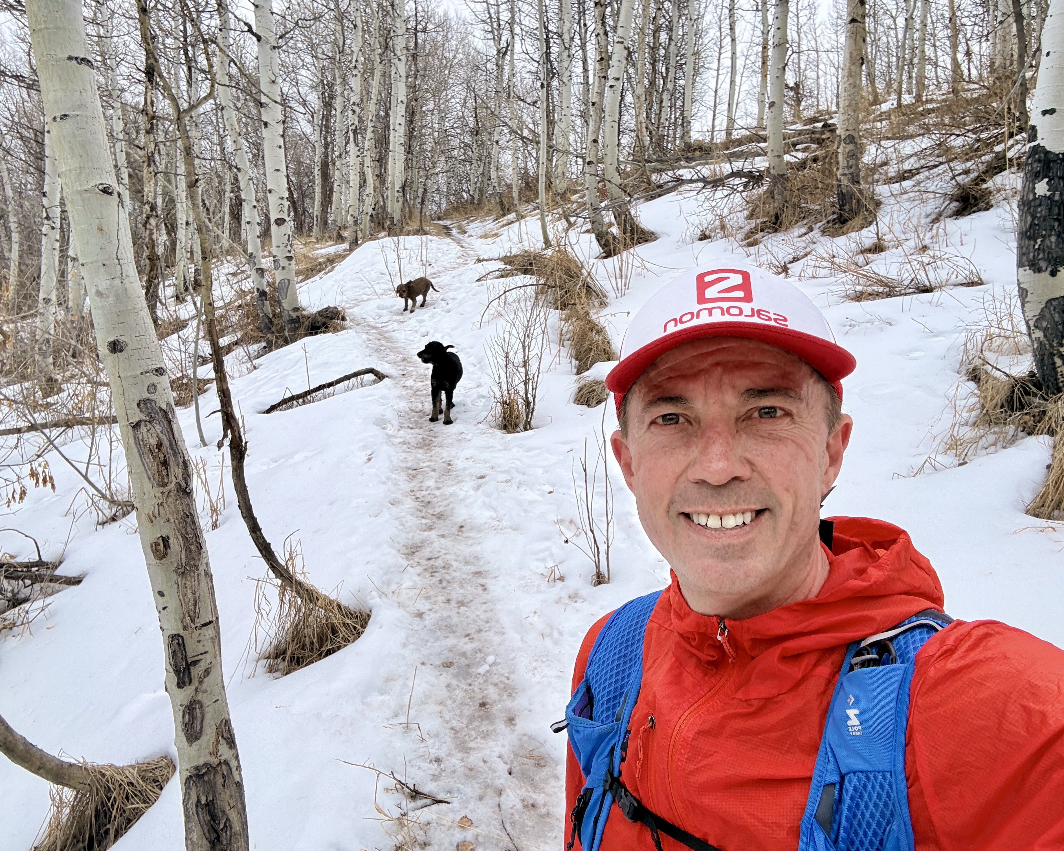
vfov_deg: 58.8
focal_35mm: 24
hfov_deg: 70.2
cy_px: 425
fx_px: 756
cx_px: 504
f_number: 1.9
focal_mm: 2.69
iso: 25
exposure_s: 1/286
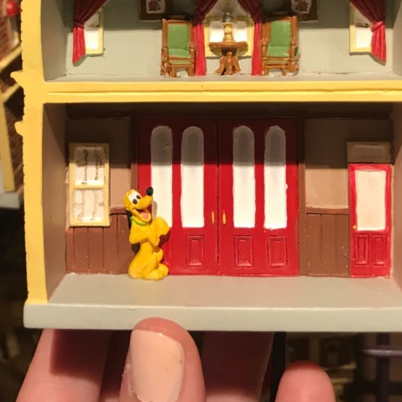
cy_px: 48
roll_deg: +5.1
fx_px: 815
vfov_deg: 26.9
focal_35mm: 62
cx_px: 163
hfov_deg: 27.7
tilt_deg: -21.9
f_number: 1.8
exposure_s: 1/30
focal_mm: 3.99
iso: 40
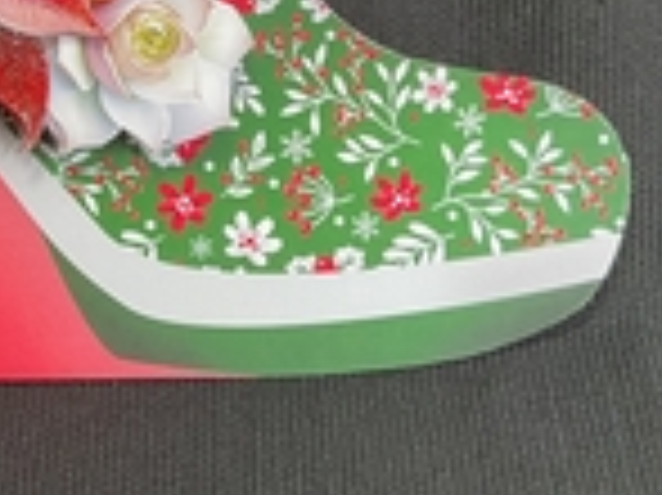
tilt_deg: -36.0
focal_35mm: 89
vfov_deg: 16.1
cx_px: -54
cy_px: -47
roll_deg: -0.1
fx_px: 1701
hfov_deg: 21.0
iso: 40
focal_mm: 3
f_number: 1.8
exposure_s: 1/50
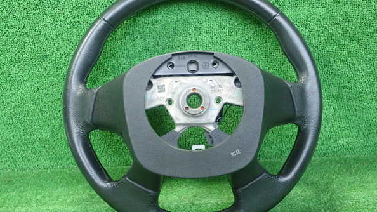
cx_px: 188
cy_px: 101
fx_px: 330
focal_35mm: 33
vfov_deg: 35.6
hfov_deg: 59.5
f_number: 2.3
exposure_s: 1/125
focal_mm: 5.5
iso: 640
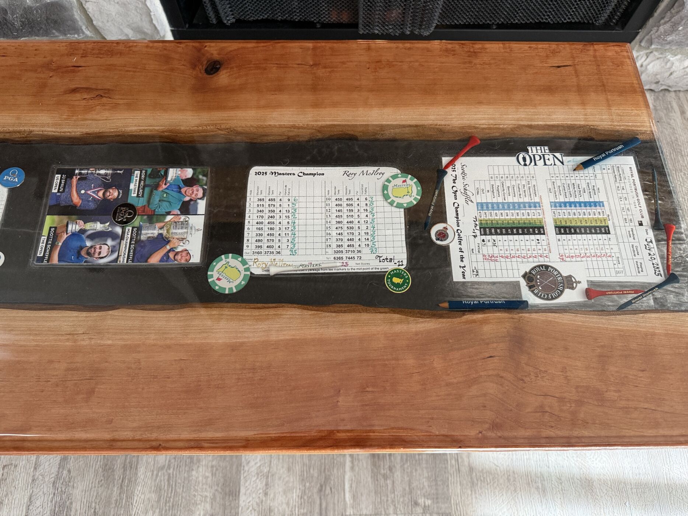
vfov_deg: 56.8
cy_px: 258
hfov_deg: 71.6
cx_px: 344
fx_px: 477
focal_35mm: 24
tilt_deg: -68.1
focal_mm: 6.76
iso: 250
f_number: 1.78
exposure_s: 1/60
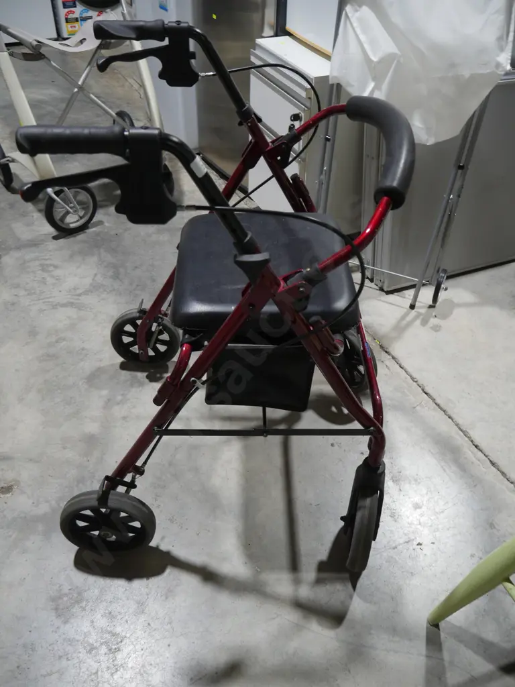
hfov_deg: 49.7
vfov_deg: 63.4
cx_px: 258
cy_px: 344
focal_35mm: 28
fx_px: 555
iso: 200
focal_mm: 14
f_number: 3.5
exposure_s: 1/60
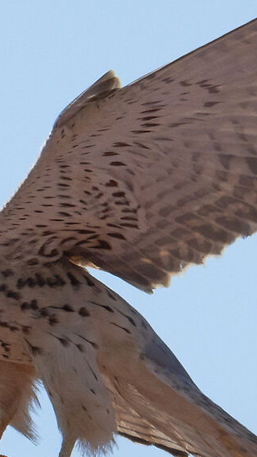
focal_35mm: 3320
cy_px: 273
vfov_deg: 0.7
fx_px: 40269
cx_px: 35
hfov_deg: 0.4
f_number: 6.7
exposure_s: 1/2500
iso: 400
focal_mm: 500
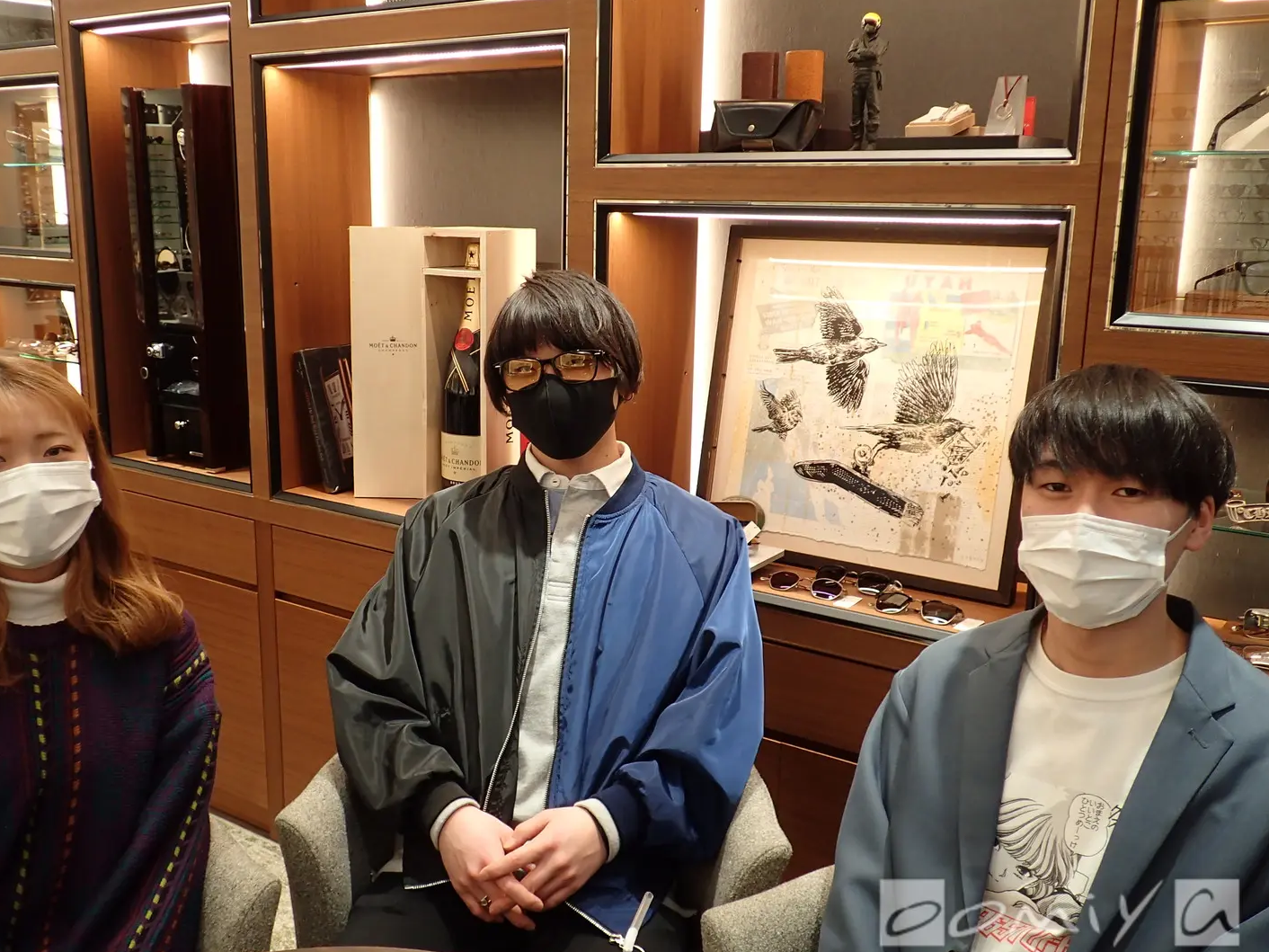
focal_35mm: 34
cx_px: 564
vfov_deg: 41.8
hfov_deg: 53.8
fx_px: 1246
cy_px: 473
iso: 160
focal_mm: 5.5
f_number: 2.3
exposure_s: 1/60
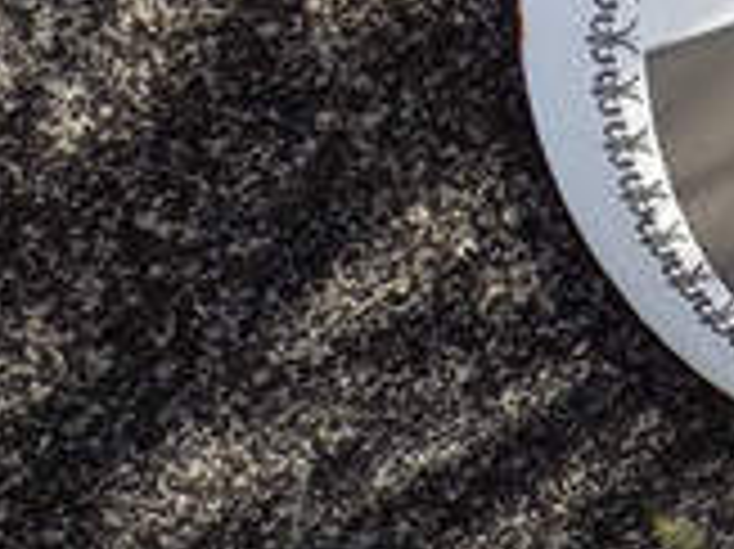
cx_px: 601
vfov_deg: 5.9
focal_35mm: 245
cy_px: 1089
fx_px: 5191
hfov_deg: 8.1
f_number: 1.7
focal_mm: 4.71
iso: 50
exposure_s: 1/189
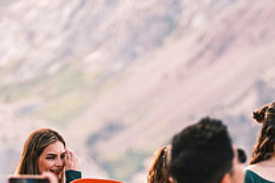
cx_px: 210
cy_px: 246
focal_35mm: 485
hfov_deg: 4.2
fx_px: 3705
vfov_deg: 2.8
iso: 400
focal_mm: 115
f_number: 2.8
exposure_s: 1/950
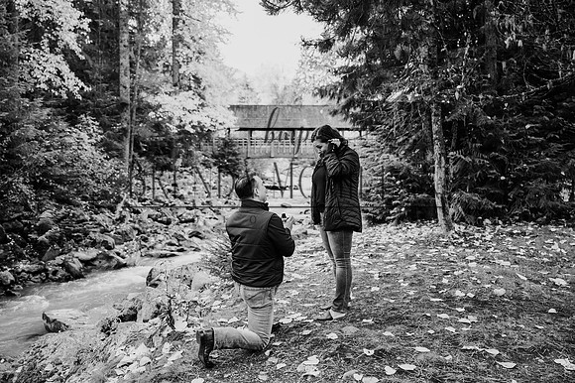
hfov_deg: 57.3
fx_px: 527
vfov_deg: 39.9
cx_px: 288
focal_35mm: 33
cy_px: 192
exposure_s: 1/500
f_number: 2.8
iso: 1000
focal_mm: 33
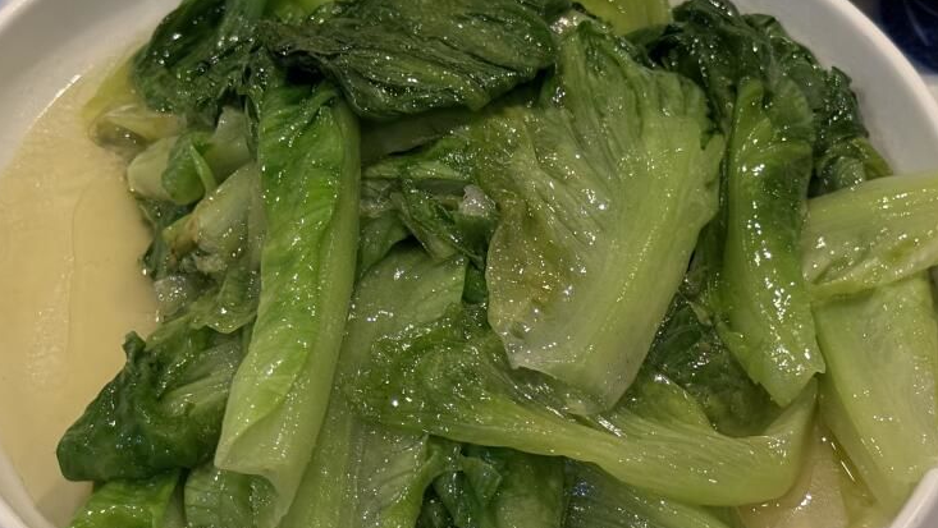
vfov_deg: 15.7
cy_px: 288
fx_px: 1916
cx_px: 499
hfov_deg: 27.5
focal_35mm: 77
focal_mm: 6.76
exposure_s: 1/33
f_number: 1.78
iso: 500
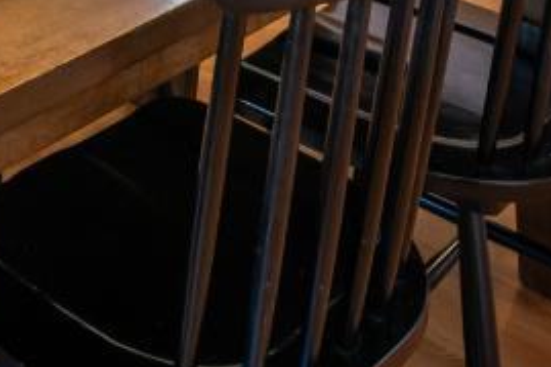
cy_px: -556
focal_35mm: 78
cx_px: 98
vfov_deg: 12.7
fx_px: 1193
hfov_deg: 25.5
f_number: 8
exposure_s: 1/5
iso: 200
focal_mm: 14
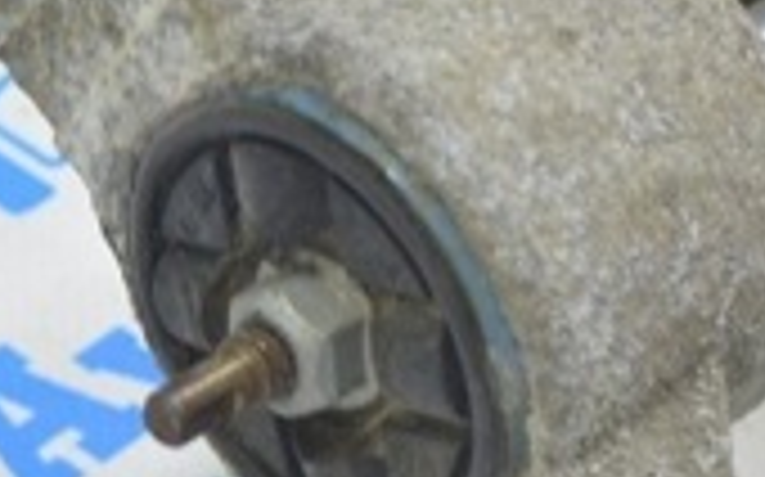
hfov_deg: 10.1
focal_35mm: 207
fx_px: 4313
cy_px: 461
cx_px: 153
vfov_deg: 6.3
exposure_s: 1/20
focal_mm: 36
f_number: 5.6
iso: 400
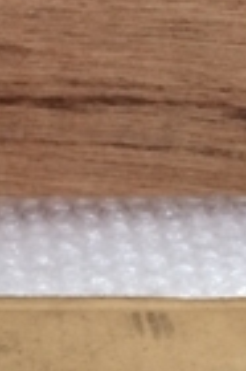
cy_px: 604
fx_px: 1418
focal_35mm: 138
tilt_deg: -42.0
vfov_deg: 13.7
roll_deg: +0.0
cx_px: -190
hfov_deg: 9.5
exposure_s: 1/30
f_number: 2.2
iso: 40
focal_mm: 4.15
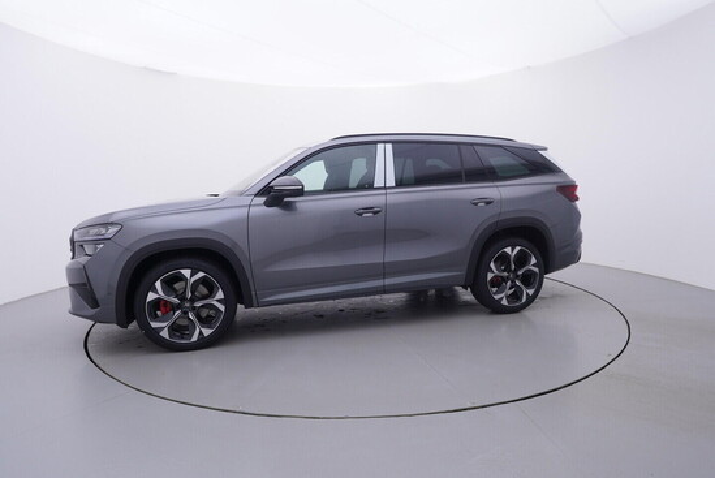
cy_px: 239
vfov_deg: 56.2
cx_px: 358
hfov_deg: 77.3
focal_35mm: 22
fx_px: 447
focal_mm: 15
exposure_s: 1/80
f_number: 5
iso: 200
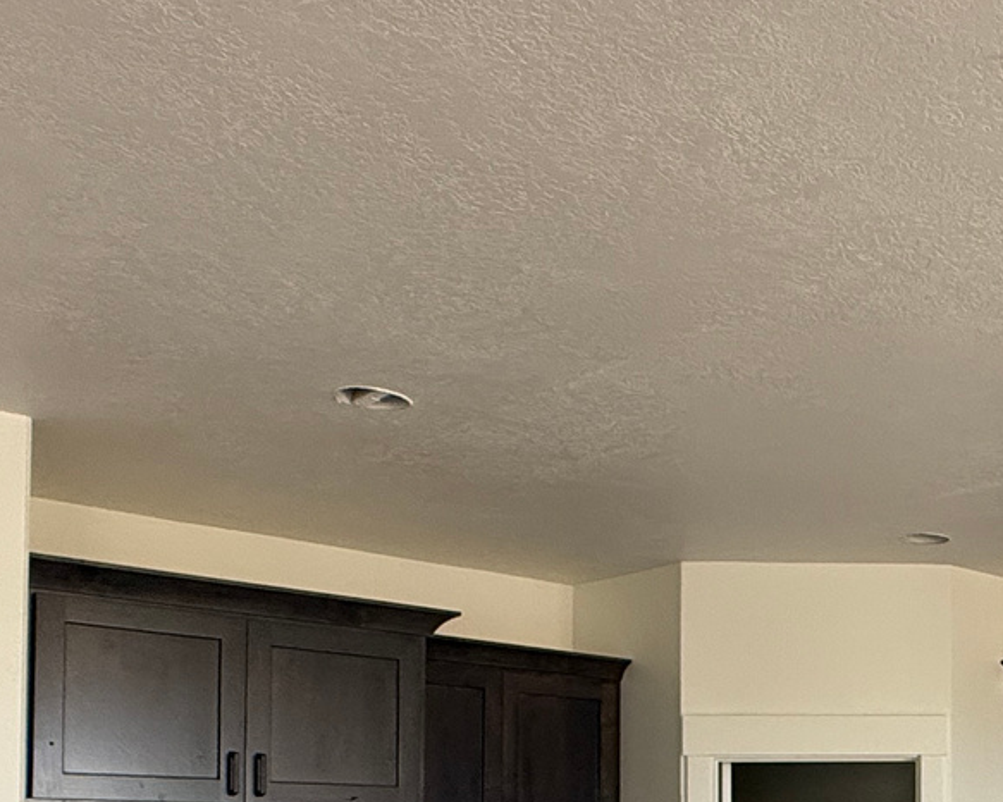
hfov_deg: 34.5
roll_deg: +0.0
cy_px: 811
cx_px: 1048
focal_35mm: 48
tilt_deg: +3.2
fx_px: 1424
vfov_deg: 29.3
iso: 250
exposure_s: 1/99
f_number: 2.2
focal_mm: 2.22
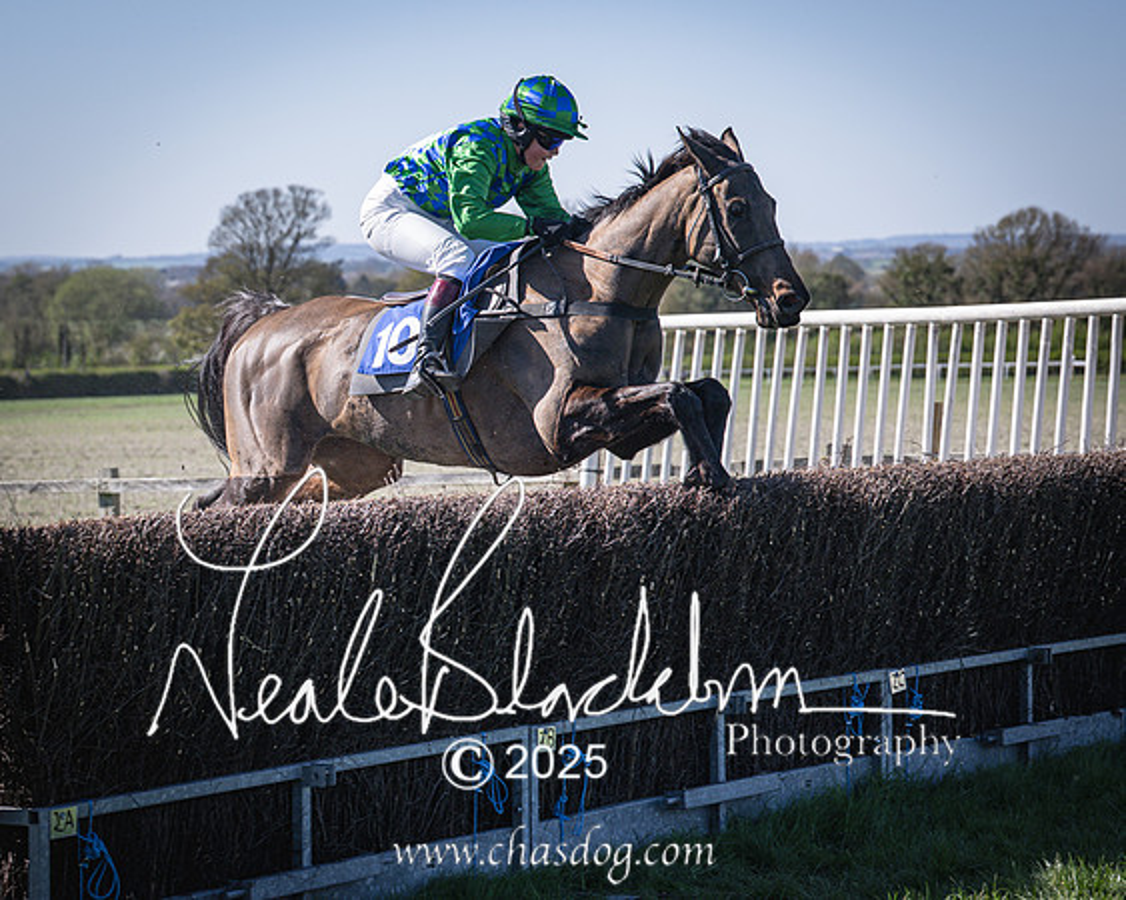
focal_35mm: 108
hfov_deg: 17.8
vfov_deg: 14.3
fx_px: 3591
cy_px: 379
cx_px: 443
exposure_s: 1/1600
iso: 200
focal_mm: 70
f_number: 4
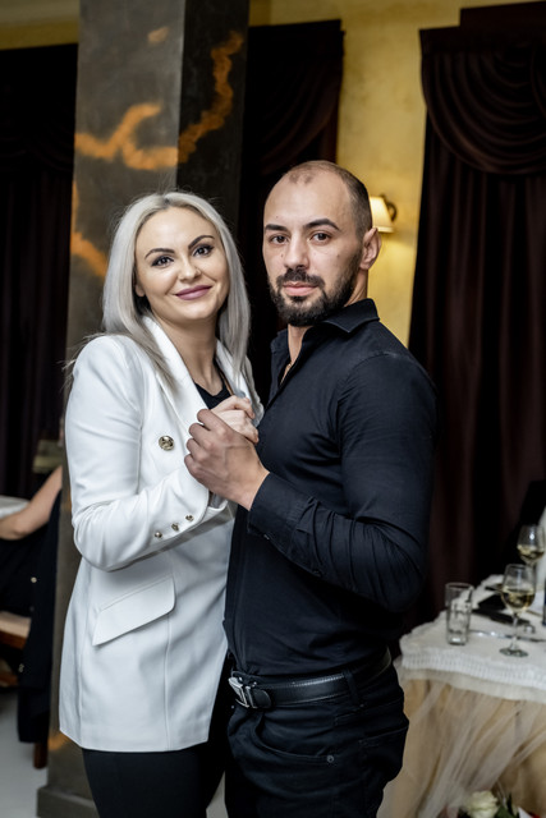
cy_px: 409
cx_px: 273
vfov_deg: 41.9
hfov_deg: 28.7
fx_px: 1069
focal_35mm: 47
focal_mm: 31.1
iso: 1250
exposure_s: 1/125
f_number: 2.8
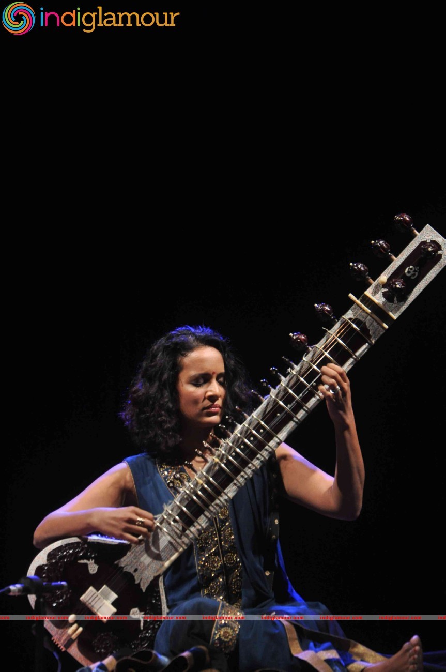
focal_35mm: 158
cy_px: 336
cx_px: 223
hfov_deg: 8.7
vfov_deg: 13.1
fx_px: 2935
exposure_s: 1/80
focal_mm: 105
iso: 1000
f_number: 9
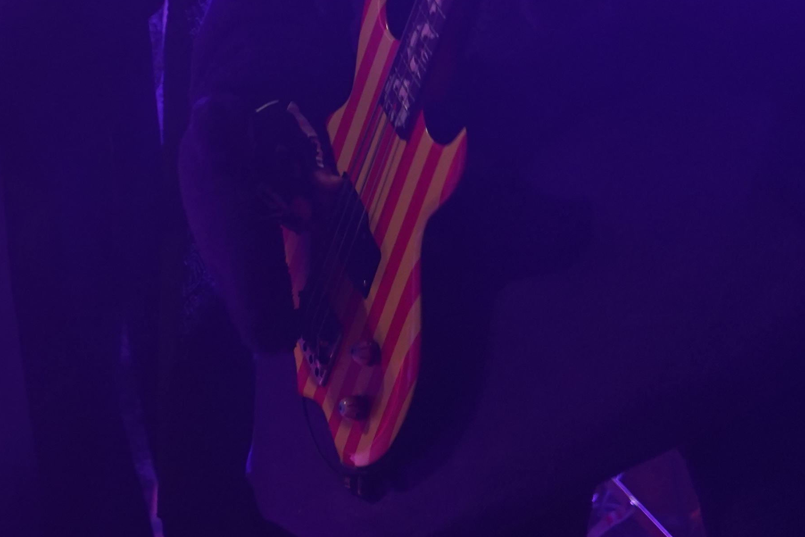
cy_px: -255
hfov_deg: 12.6
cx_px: -498
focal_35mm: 153
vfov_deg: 8.8
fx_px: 3421
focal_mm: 46
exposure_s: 1/160
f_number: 4
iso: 1250
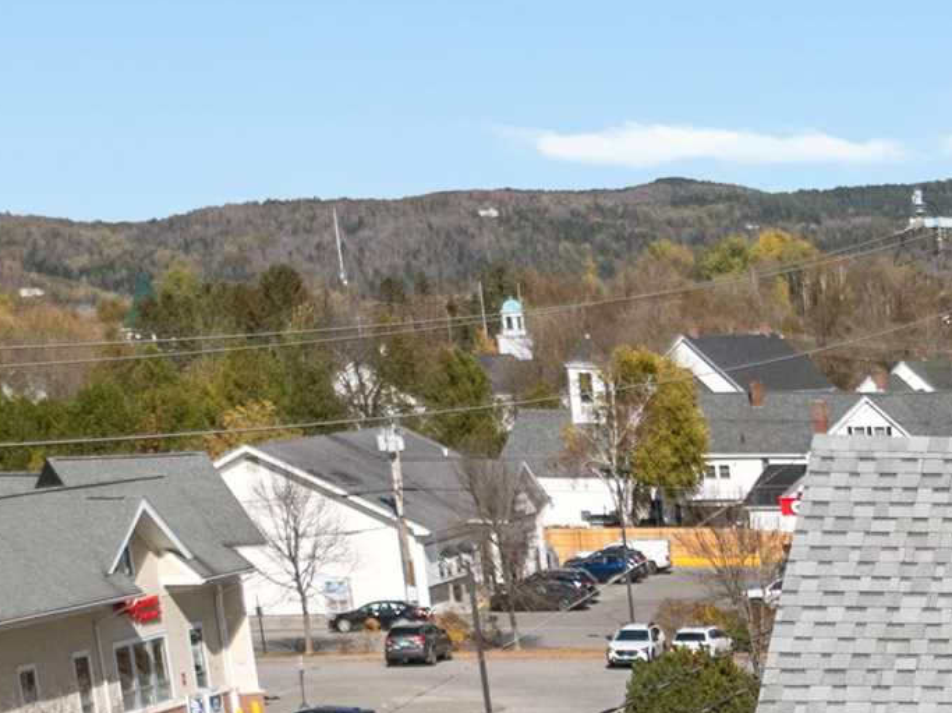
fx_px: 2968
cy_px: 1430
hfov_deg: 15.8
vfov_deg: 12.1
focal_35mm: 108
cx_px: 1674
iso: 110
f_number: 2.8
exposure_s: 1/5000
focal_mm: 12.29
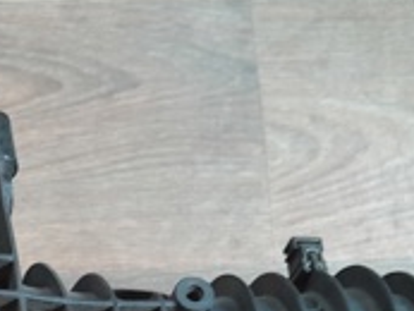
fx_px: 1149
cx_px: -151
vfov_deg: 14.7
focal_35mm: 96
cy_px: 413
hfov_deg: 18.7
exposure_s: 1/40
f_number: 1.8
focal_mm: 3.98
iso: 400
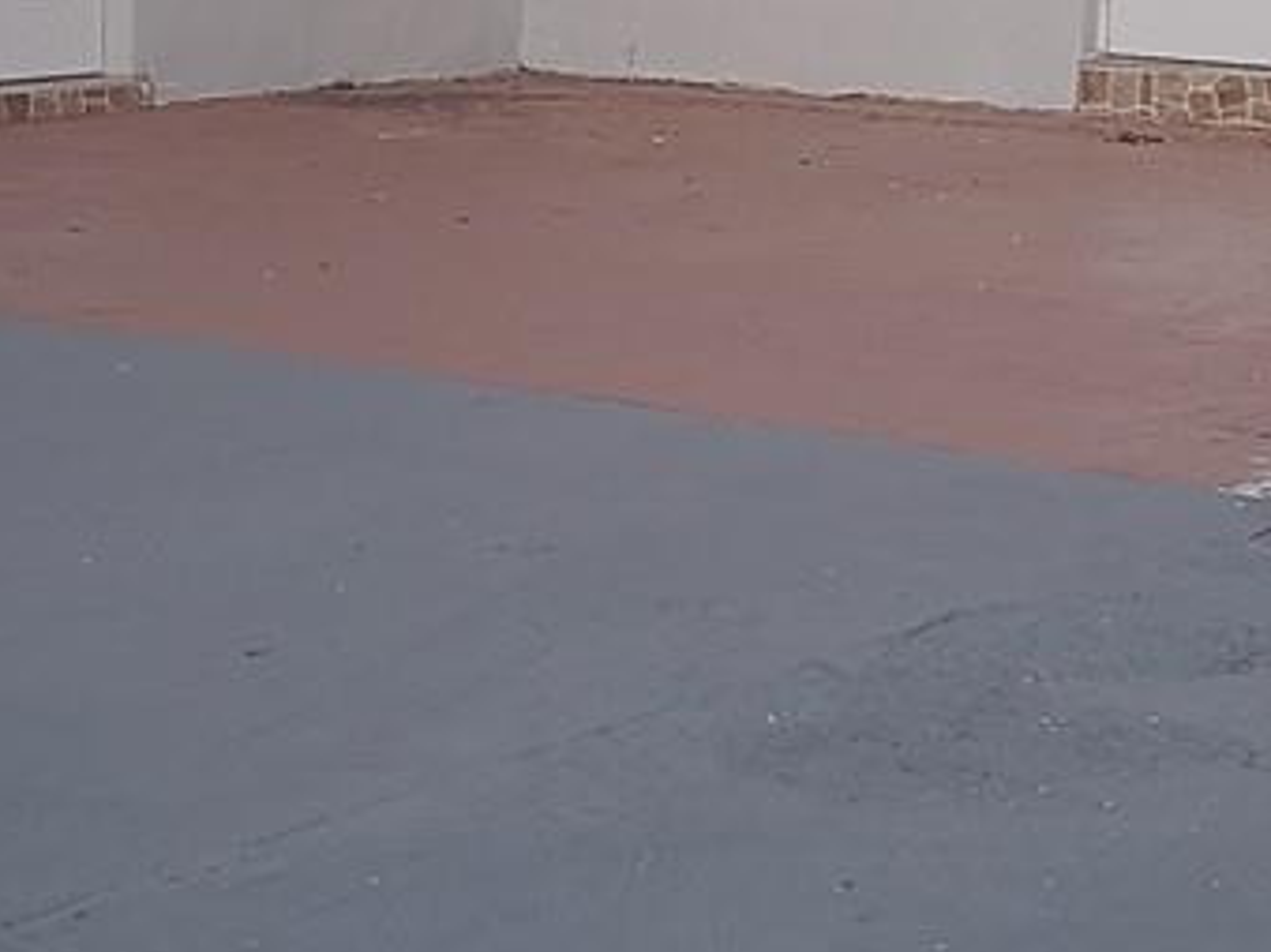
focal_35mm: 118
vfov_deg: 12.3
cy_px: -97
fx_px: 4331
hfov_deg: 16.7
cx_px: 649
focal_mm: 7
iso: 50
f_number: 1.8
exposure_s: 1/60
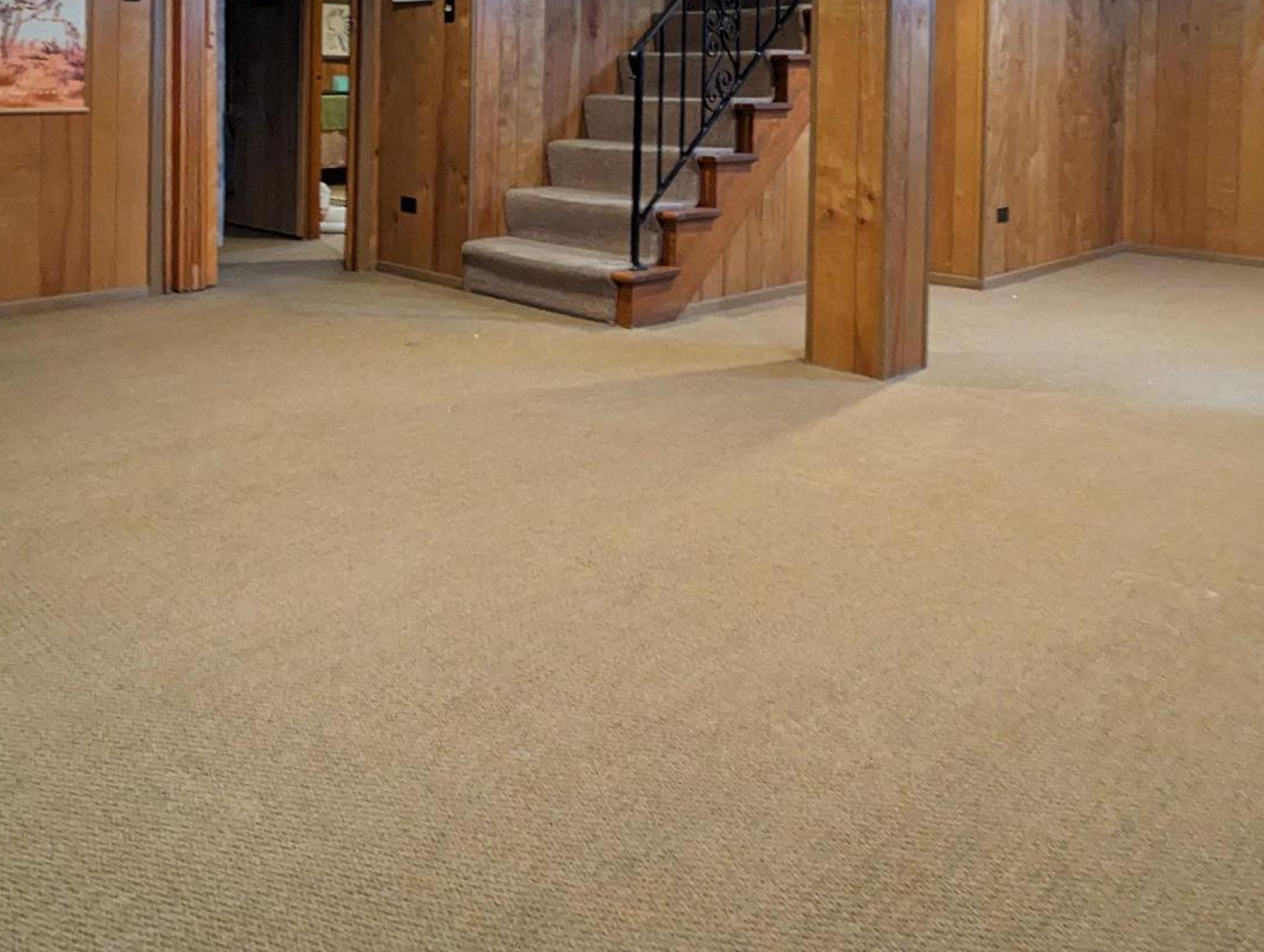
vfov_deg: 43.1
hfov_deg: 59.9
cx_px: 603
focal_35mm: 30
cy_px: 102
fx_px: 1097
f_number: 2.2
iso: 440
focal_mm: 2.35
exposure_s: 1/24
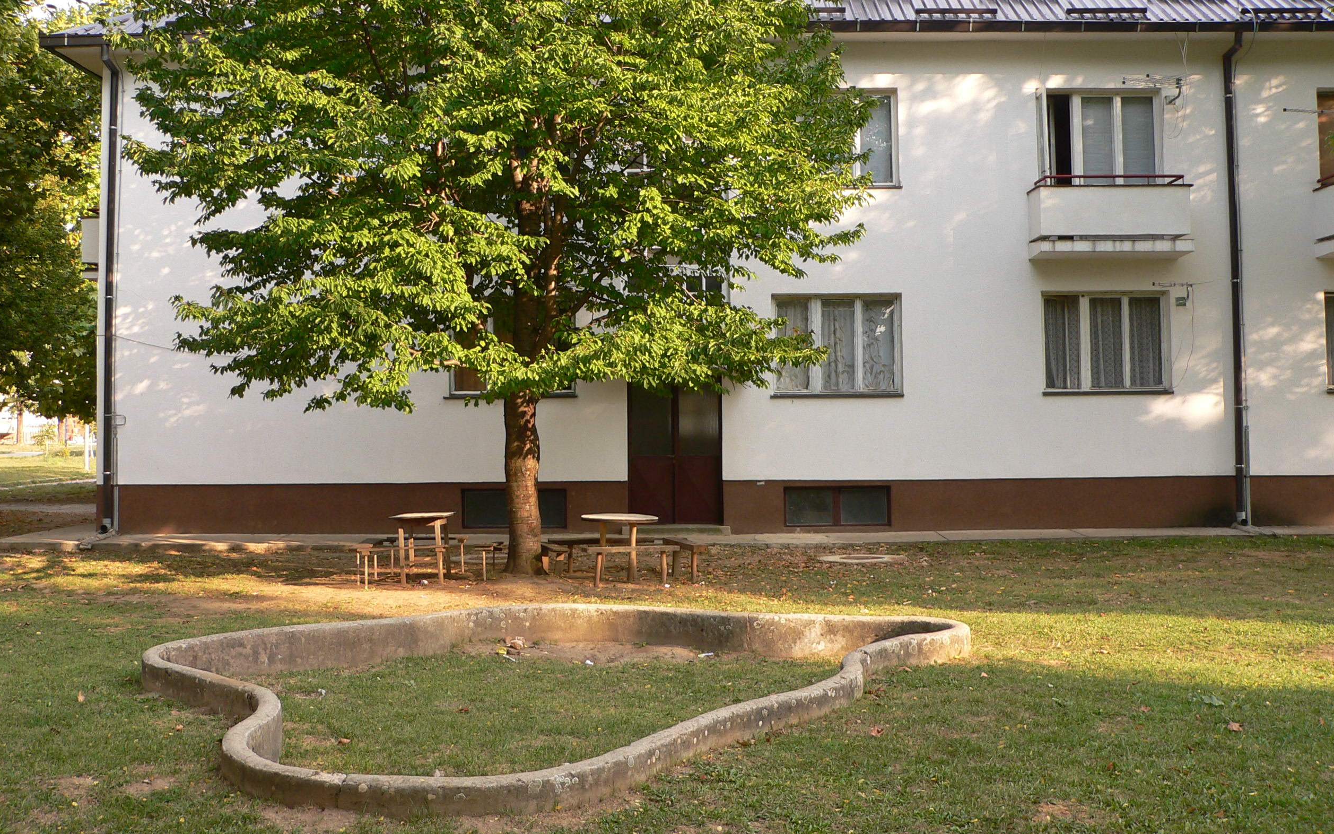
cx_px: 657
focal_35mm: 41
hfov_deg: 48.2
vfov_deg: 31.2
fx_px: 1491
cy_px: 357
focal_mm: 6.4
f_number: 3.7
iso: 80
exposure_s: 1/125
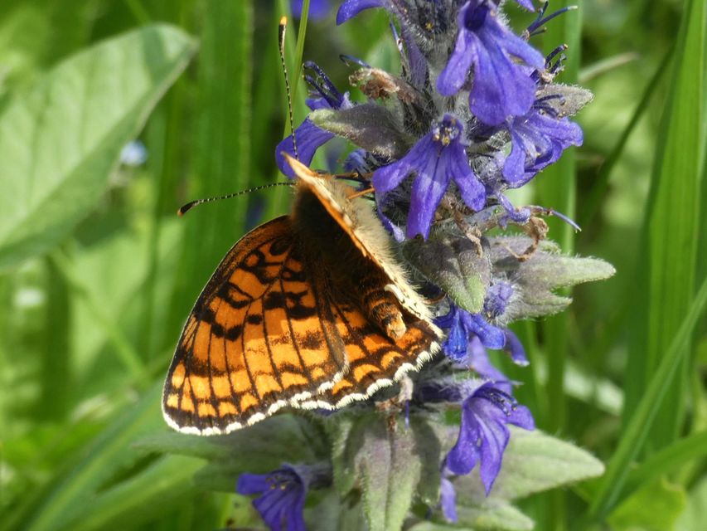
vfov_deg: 9.6
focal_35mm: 154
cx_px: 354
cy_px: 266
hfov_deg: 12.8
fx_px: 3146
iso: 100
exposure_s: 1/80
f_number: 5.4
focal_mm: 27.5
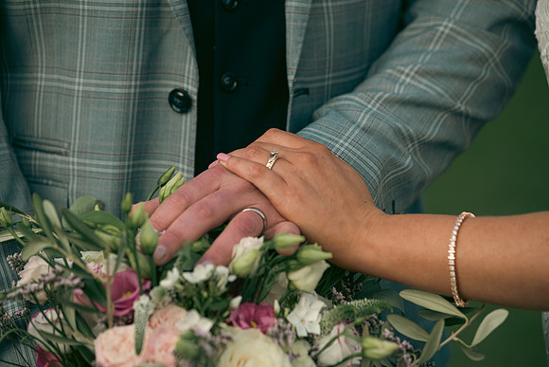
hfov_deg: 14.2
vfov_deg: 9.5
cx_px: 274
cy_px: 184
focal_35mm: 145
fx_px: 2212
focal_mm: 145
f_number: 3.5
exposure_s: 1/1000
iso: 400
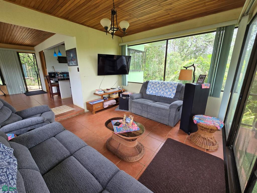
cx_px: 128
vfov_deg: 89.9
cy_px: 96
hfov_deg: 106.2
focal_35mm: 13
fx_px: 97
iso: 50
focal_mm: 2.2
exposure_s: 1/120
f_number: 2.2
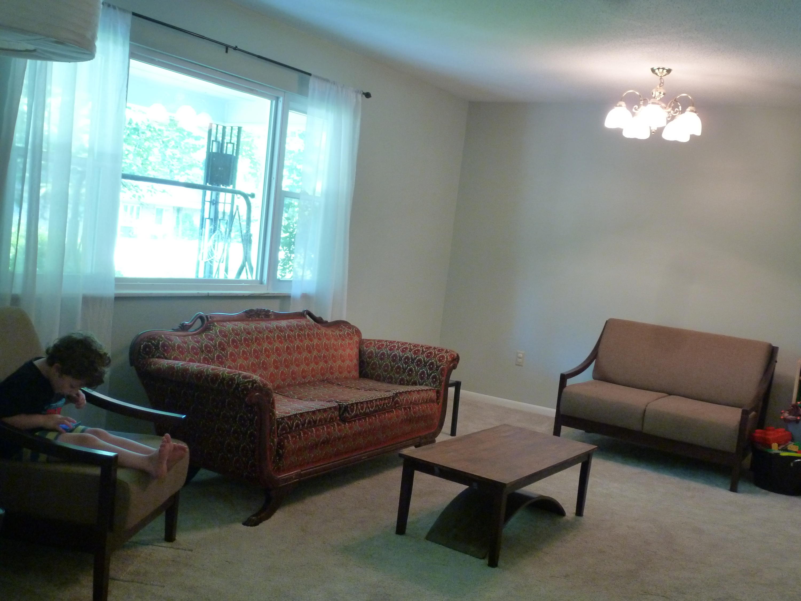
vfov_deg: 39.7
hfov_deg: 51.4
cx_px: 400
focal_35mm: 36
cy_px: 300
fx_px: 833
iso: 400
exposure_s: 1/15
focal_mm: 6.4
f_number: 3.7
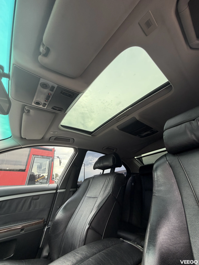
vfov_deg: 102.1
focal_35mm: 14
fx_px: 107
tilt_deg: +27.9
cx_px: 100
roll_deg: +3.3
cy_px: 132
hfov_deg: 85.7
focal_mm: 2.22
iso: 50
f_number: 2.2
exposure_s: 1/121
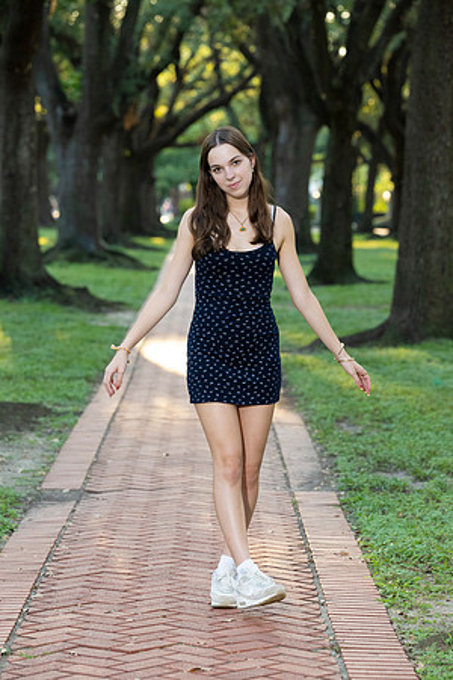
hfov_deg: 10.2
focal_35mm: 135
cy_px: 340
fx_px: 2548
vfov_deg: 15.2
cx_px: 226
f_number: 5.6
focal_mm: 135
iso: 1600
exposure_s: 1/200
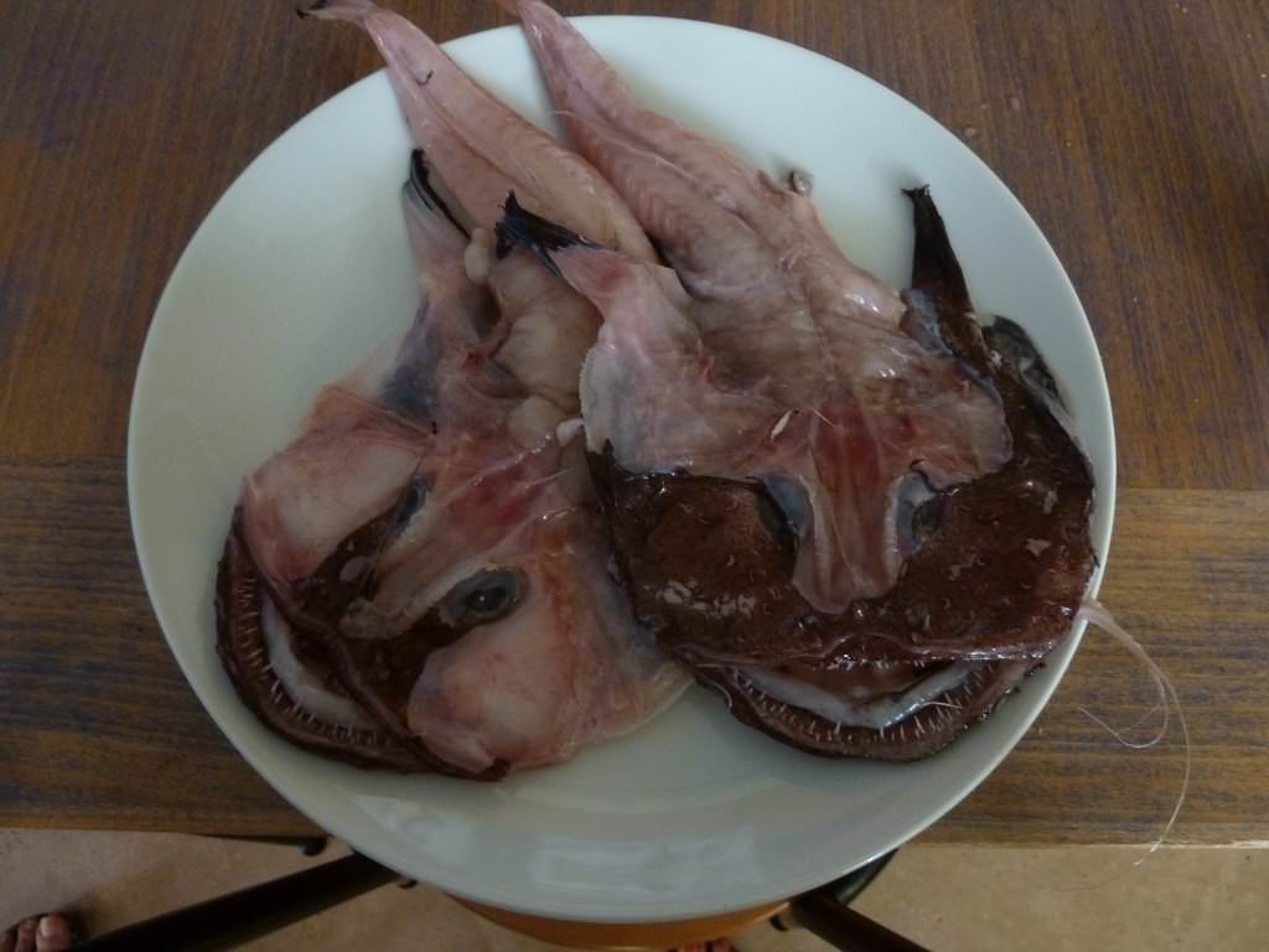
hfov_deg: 69.4
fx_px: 916
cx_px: 634
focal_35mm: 25
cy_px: 476
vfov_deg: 54.9
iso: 400
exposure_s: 1/20
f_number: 3.3
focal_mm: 4.1
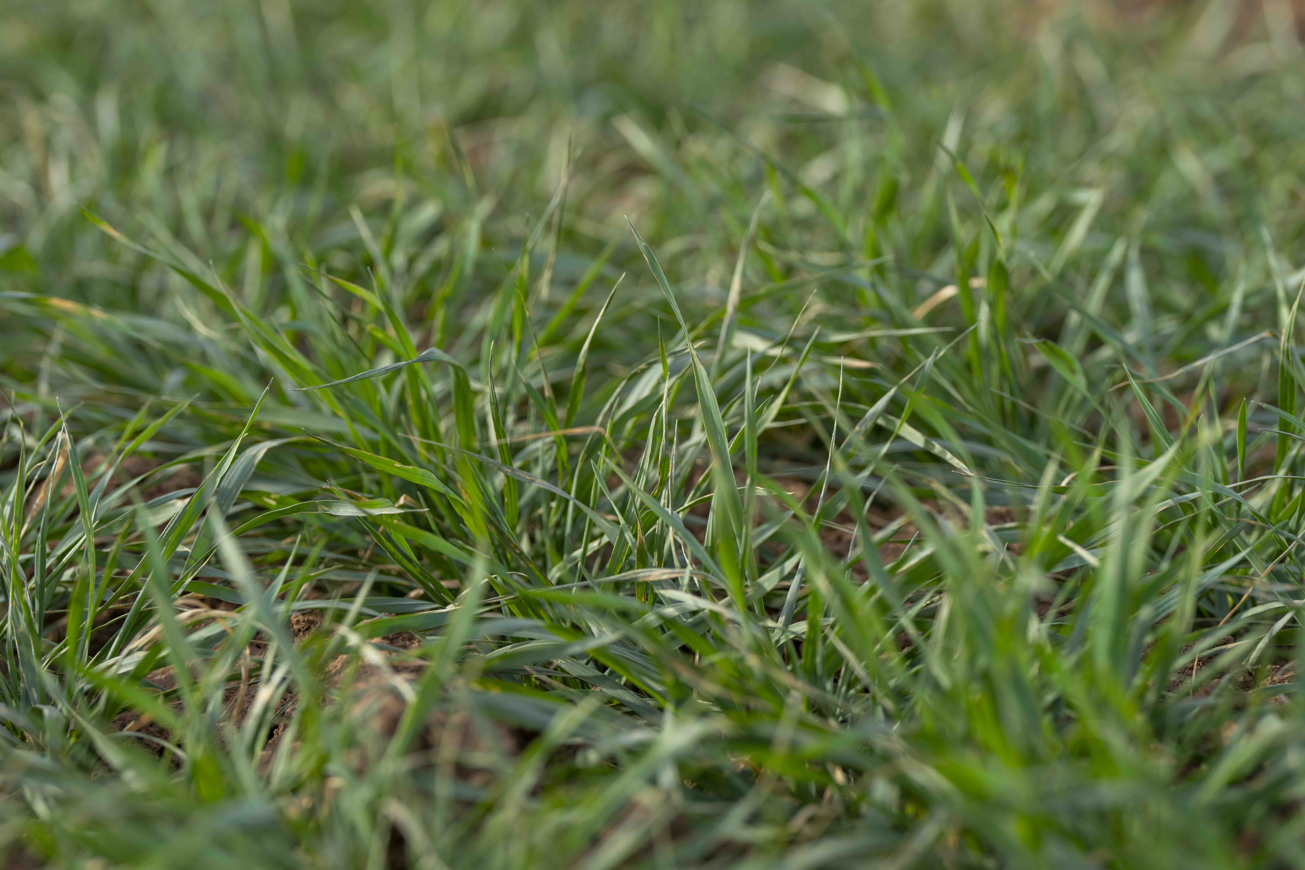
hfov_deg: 17.3
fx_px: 4277
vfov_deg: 11.6
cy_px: 435
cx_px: 652
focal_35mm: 118
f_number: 5
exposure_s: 1/500
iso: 200
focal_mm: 118
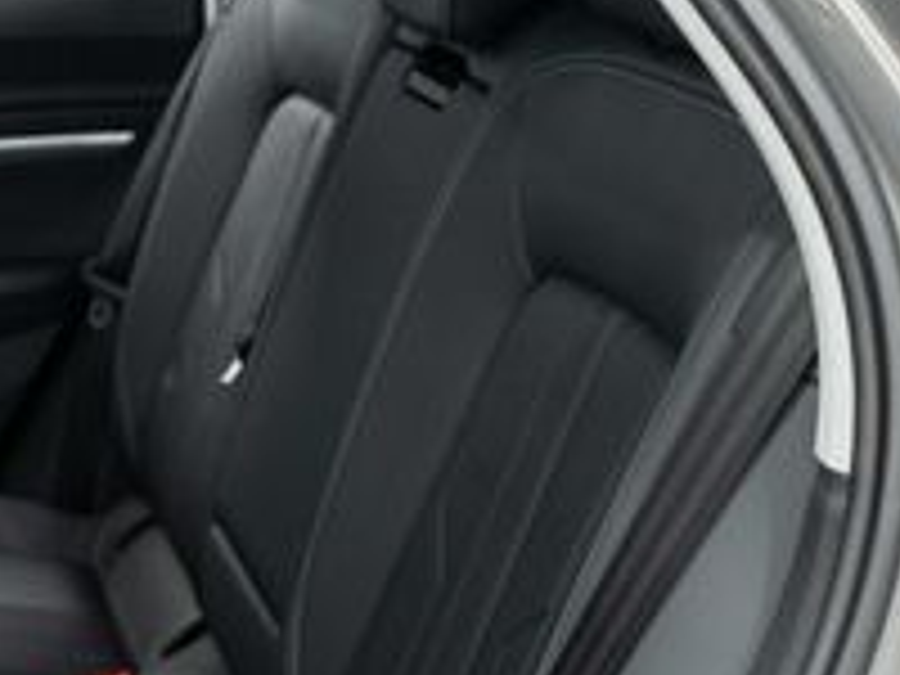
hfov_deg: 22.0
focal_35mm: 86
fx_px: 2236
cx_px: 27
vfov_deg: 17.0
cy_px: 569
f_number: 3.2
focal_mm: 28
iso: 1000
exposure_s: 1/40
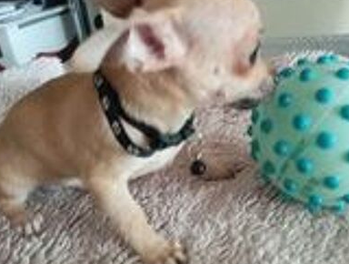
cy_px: 115
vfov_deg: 40.8
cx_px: 208
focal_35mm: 35
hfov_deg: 52.2
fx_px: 354
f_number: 1.8
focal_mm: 4.22
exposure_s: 1/25
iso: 1554
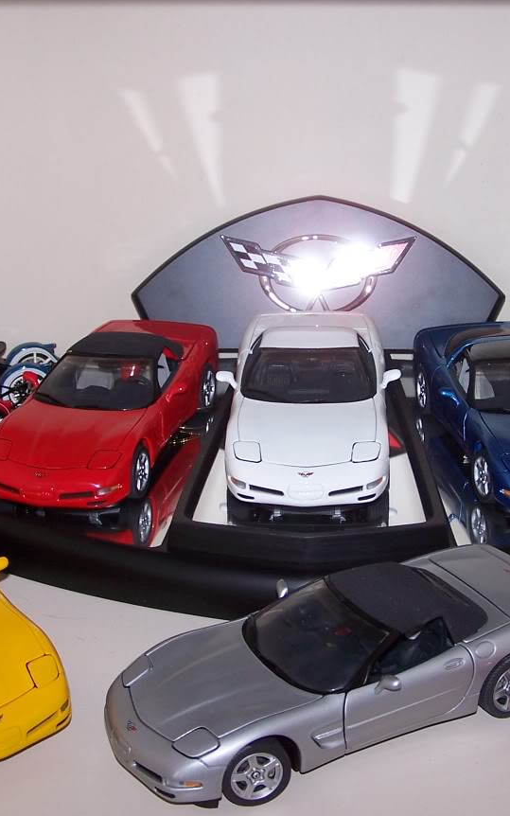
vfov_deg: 30.2
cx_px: 314
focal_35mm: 68
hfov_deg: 19.1
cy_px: 408
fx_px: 1512
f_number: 3.2
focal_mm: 8
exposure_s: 1/60
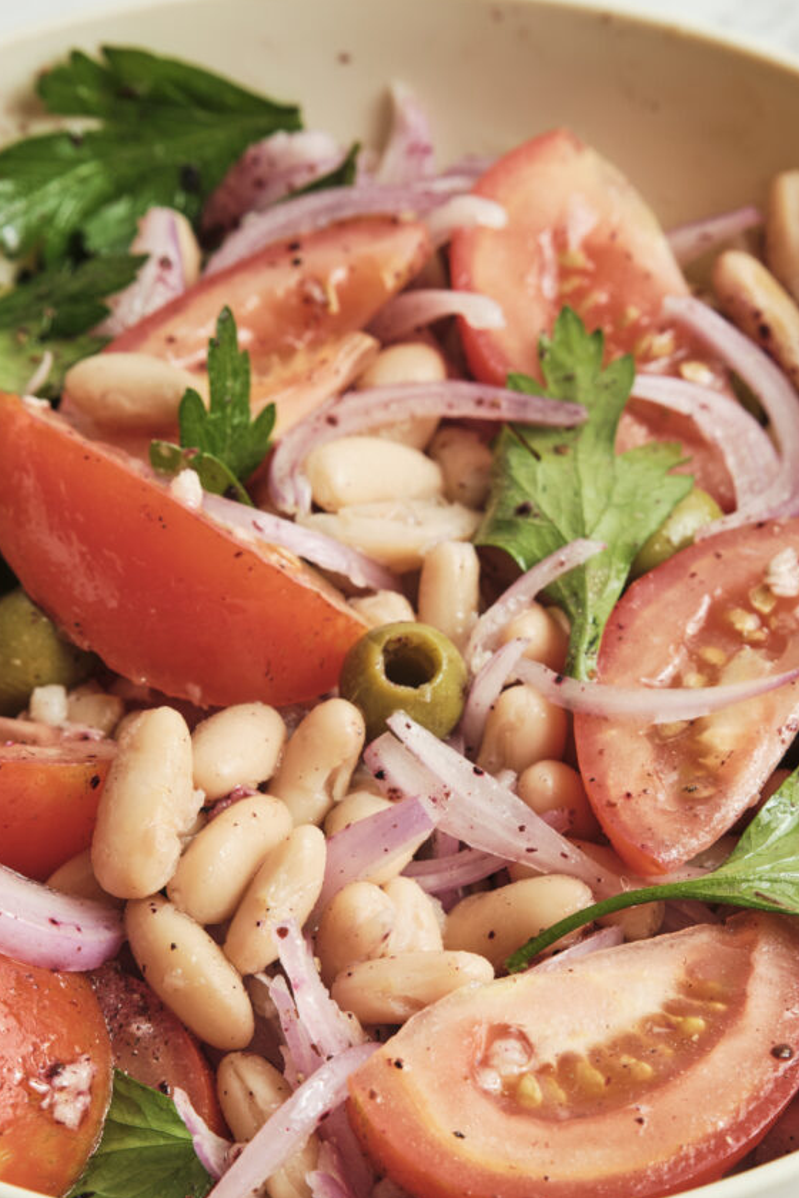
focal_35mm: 128
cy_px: 715
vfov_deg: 16.0
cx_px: 479
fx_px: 4261
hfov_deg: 10.7
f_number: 9
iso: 200
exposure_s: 1/80
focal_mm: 70
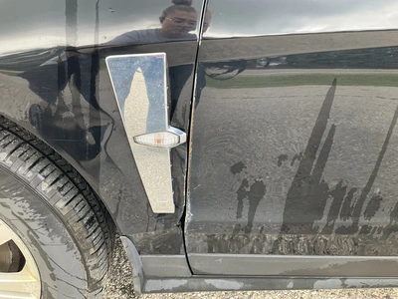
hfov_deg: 61.7
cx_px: 199
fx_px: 333
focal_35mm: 29
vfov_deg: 48.2
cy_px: 150
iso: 40
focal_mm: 3
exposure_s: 1/122
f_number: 1.8
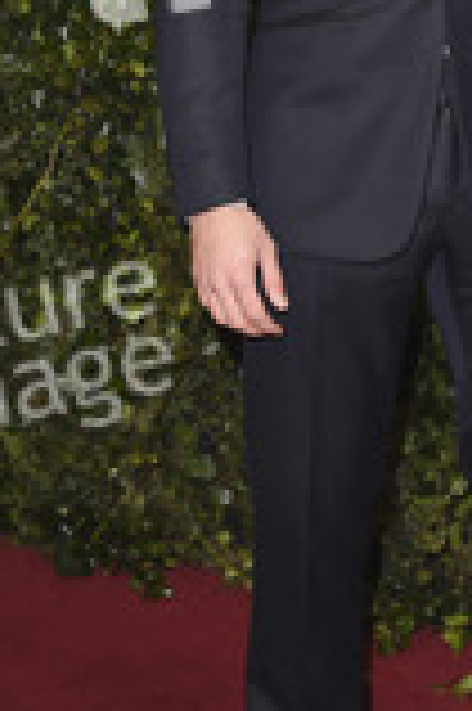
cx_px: 434
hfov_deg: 9.3
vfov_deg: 13.9
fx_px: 2897
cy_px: 144
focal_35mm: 147
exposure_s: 1/250
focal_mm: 58
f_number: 5.6
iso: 800
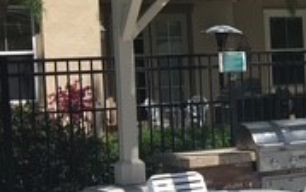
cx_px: 470
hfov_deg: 17.0
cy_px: 98
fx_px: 918
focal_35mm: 110
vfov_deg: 11.9
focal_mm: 4.15
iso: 25
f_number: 2.2
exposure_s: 1/1068
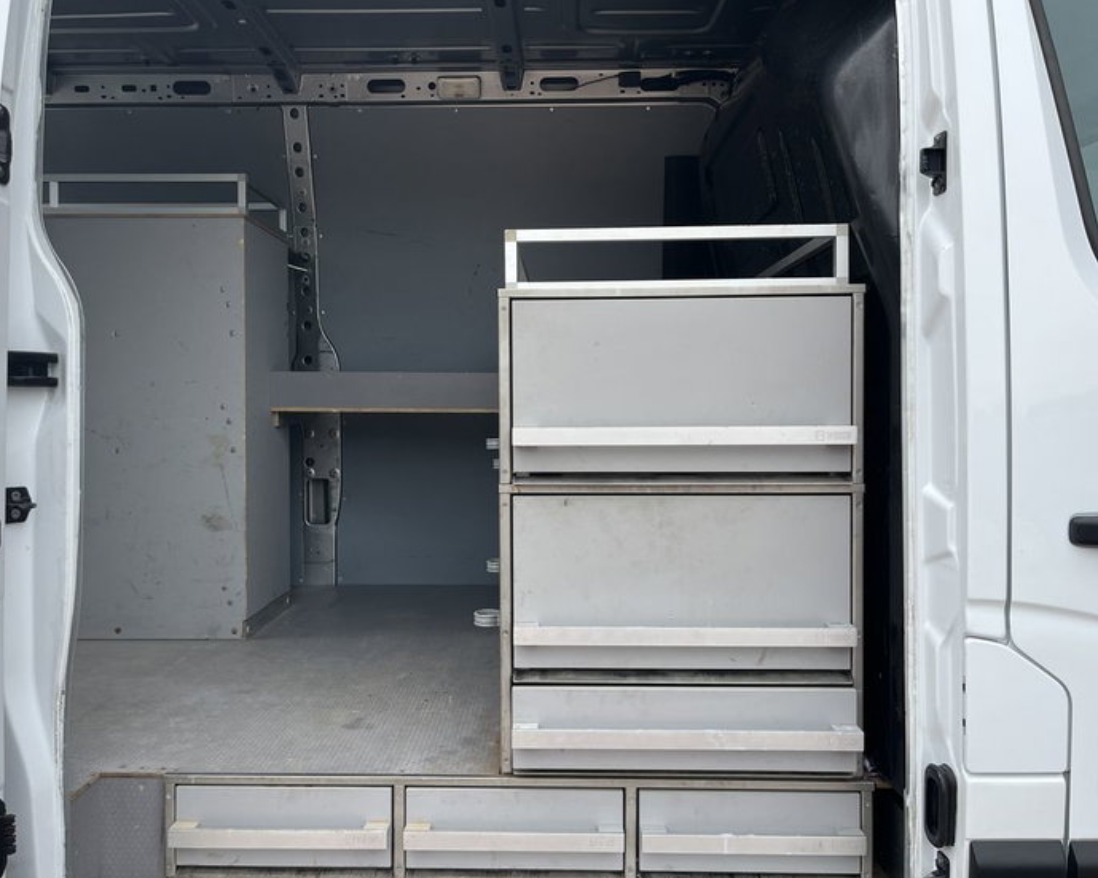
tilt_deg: -0.6
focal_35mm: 28
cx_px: 531
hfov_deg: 62.2
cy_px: 425
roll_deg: +0.3
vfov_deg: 51.5
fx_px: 910
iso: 50
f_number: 1.6
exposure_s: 1/840
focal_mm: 5.1
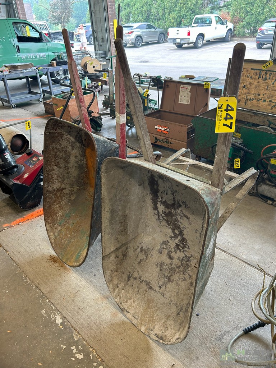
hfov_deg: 53.1
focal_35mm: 26
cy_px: 184
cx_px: 138
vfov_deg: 67.3
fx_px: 276
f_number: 1.5
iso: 80
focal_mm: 5.7
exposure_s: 1/120
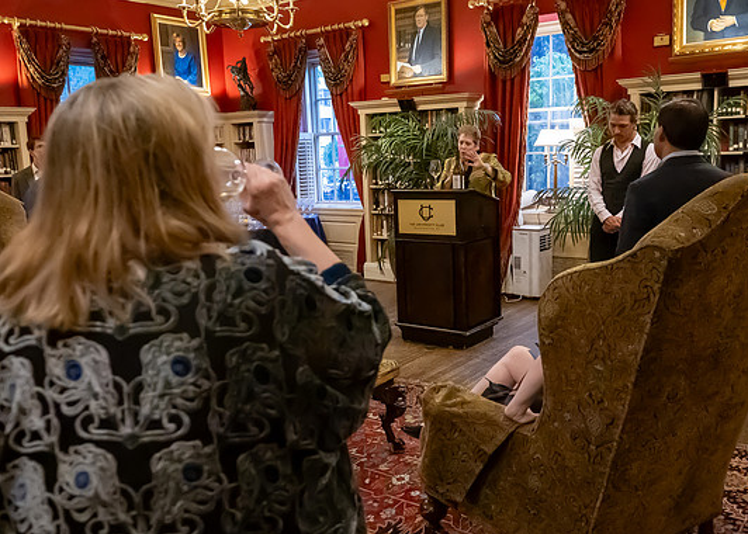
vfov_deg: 45.5
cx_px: 411
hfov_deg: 60.7
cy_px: 254
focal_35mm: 30
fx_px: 637
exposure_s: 1/250
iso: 14400
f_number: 3.5
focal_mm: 17
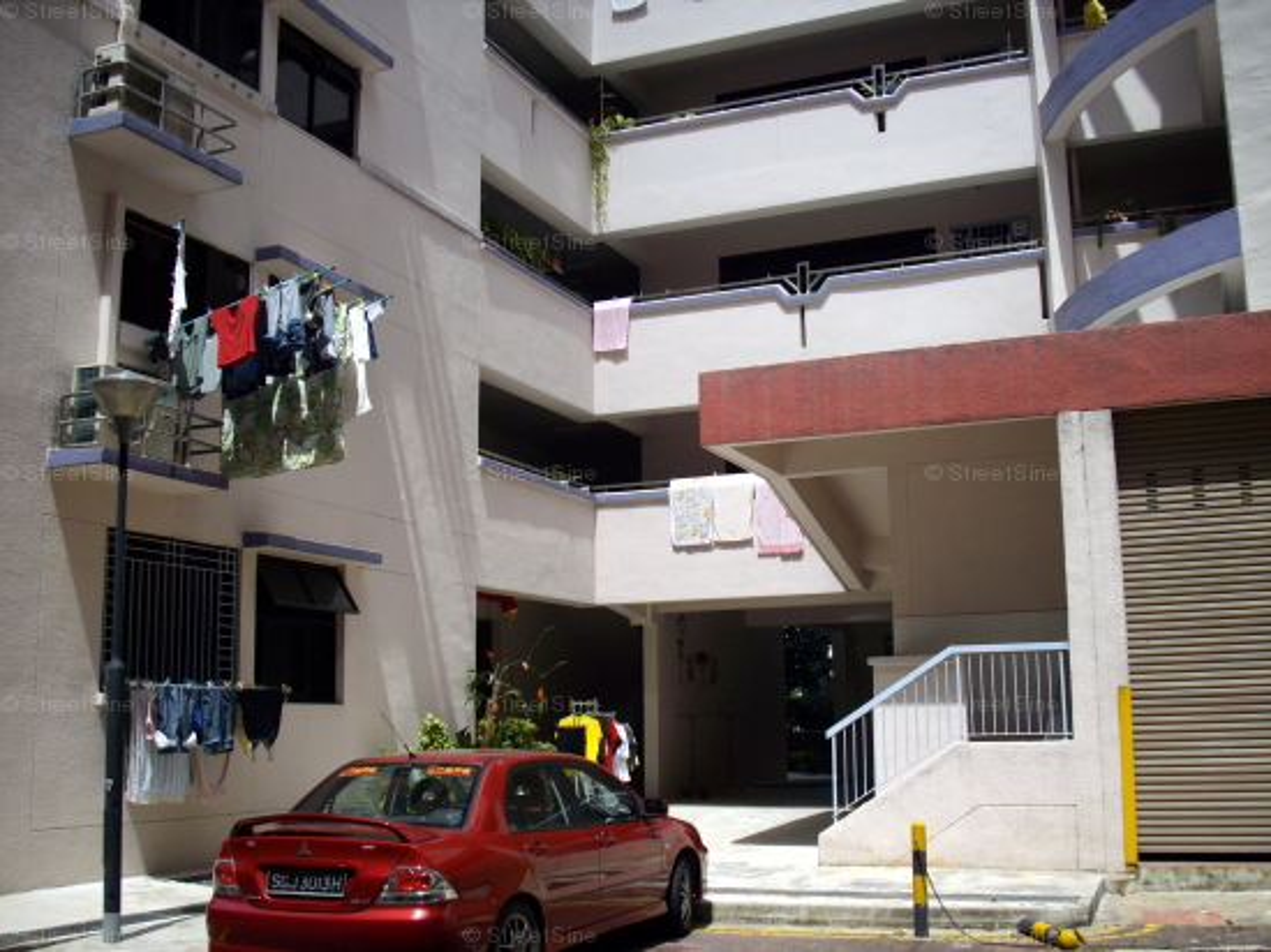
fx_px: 1358
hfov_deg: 50.2
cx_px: 636
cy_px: 476
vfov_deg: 38.6
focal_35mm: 37
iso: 80
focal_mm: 6.2
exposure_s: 1/320
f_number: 5.6
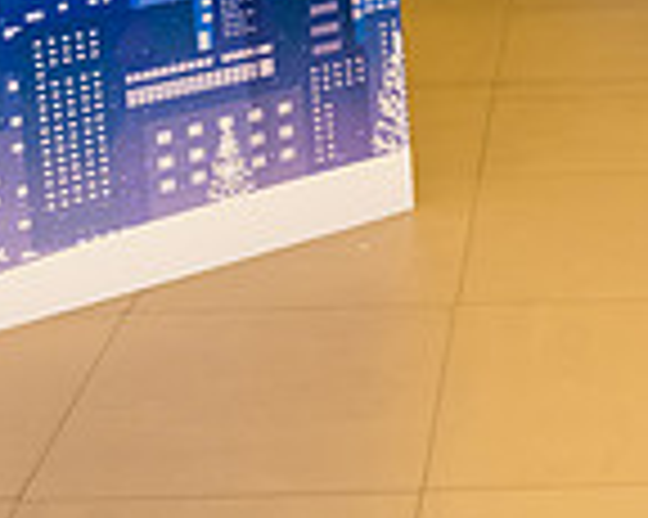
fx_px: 1744
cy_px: -313
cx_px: 680
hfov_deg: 20.3
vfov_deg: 15.3
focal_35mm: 91
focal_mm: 24
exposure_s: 1/125
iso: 800
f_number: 3.2
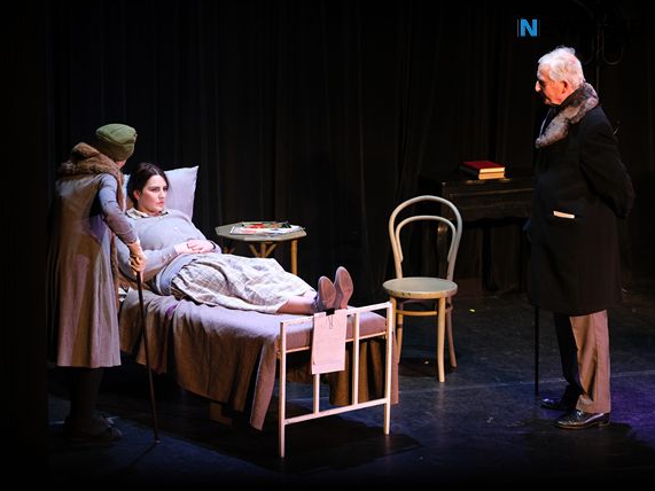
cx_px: 298
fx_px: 2403
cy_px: 245
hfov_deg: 15.5
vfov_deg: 11.7
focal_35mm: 127
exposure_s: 1/125
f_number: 2.8
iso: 1000
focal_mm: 77.3
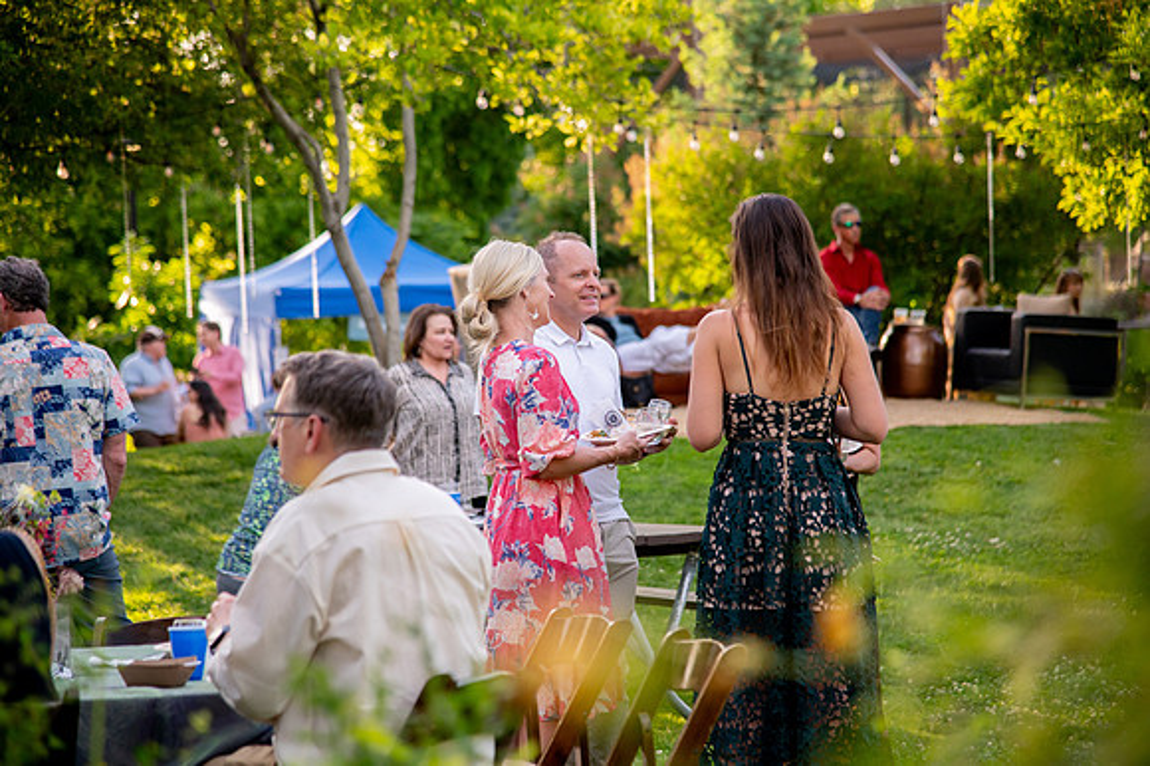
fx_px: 3831
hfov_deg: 17.1
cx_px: 575
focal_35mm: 120
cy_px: 383
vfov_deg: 11.4
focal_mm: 120
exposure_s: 1/1250
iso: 1000
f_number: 4
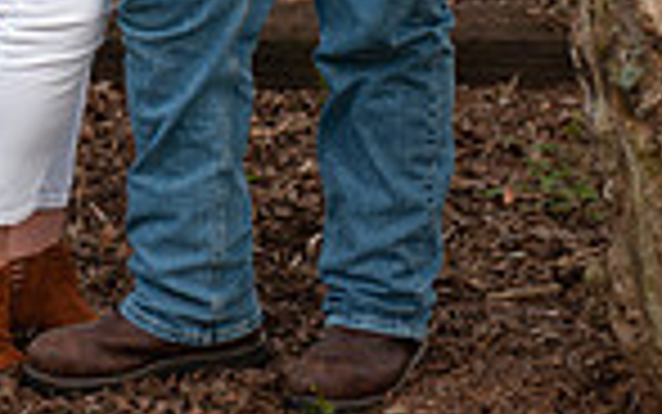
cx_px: 119
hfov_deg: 9.6
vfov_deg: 5.9
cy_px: -468
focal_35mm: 218
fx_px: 3935
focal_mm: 70
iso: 200
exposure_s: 1/800
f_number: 2.8
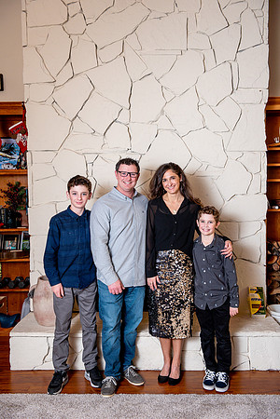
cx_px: 140
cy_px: 210
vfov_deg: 54.4
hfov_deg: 37.9
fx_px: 408
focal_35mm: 35
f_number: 5
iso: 500
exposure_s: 1/200
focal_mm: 35
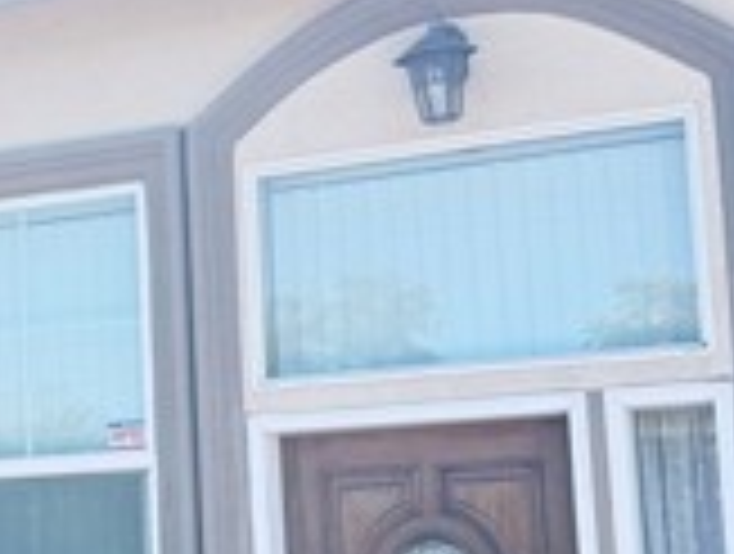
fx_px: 1998
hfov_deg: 19.9
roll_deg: +1.0
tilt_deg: +8.4
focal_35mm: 94
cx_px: -81
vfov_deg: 15.8
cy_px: 356
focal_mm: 6.76
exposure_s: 1/1032
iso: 100
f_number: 1.78
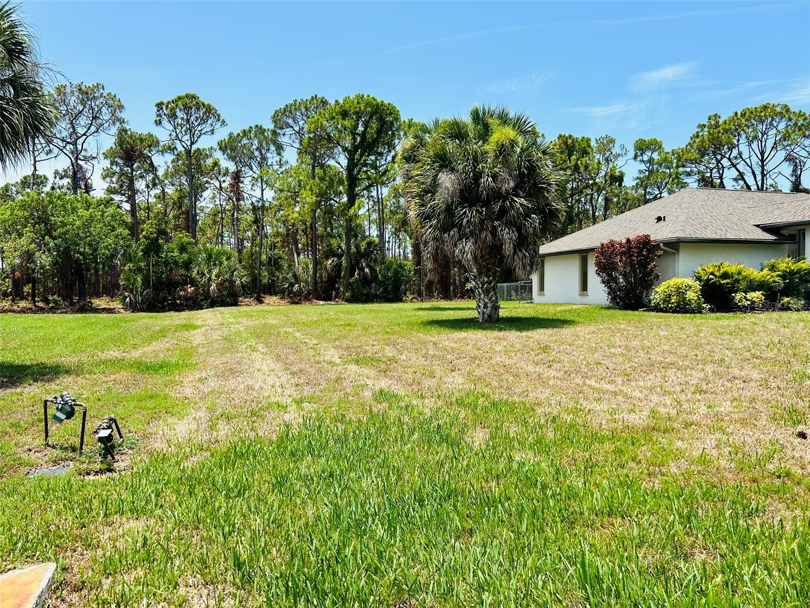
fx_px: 608
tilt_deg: +0.0
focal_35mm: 26
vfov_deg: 53.1
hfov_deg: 67.3
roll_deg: +0.7
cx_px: 405
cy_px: 304
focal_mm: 5.7
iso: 50
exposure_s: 1/3257
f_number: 1.5
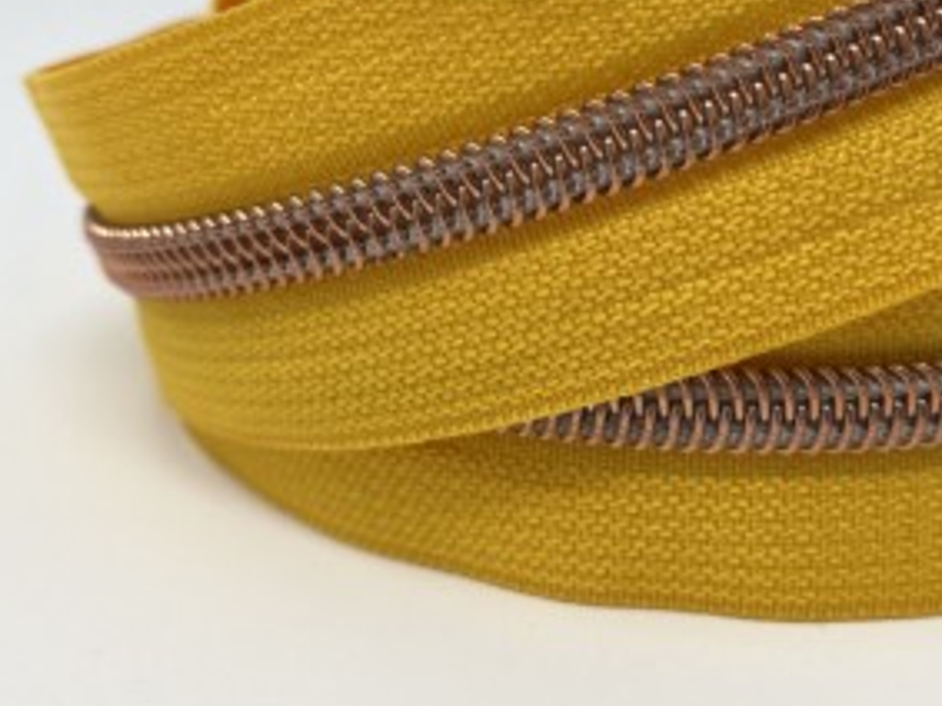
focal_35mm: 46
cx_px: 636
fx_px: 1251
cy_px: 208
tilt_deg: -17.5
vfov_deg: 31.1
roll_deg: -0.2
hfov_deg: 40.7
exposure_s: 1/307
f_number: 1.8
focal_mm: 4.25
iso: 32
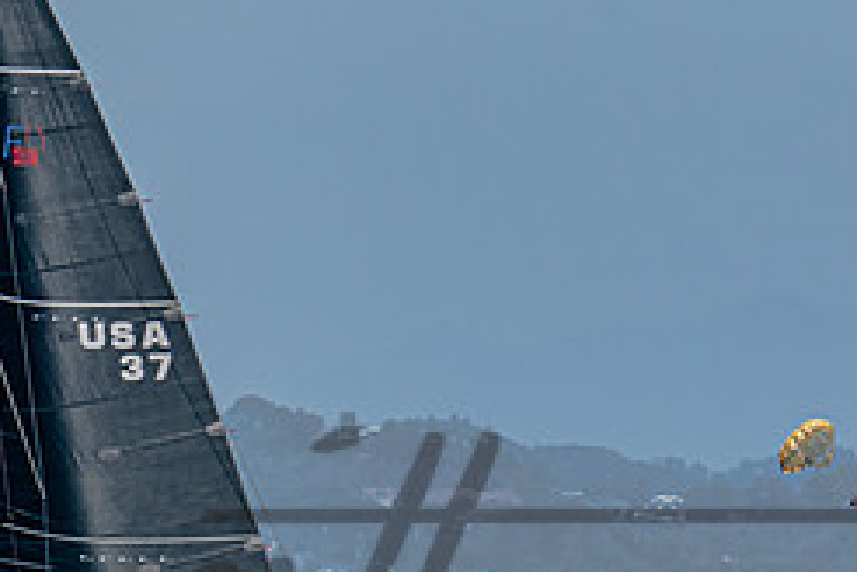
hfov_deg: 2.3
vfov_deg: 1.5
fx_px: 21590
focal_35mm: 907
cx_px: 95
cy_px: 701
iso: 200
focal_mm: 220
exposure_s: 1/2000
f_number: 5.3
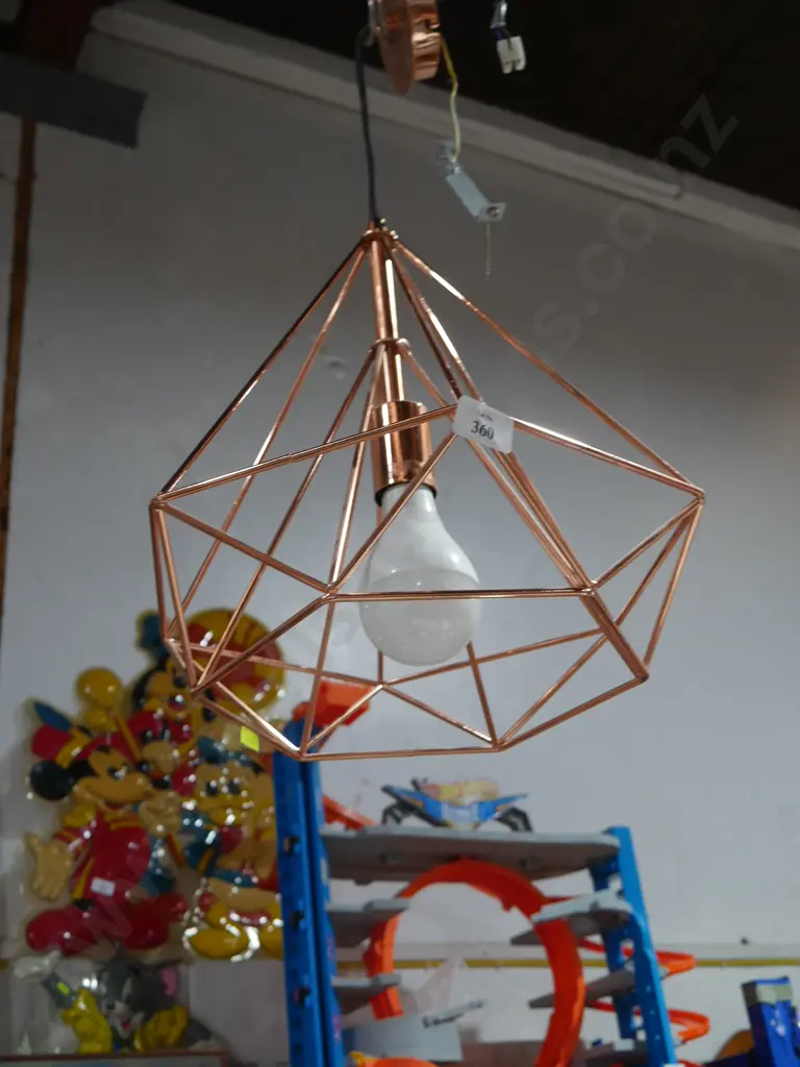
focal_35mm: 42
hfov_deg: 34.3
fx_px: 1294
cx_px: 400
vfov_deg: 44.8
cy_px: 534
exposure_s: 1/60
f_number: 4.6
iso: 640
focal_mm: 21
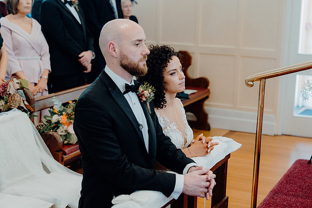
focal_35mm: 66
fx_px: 572
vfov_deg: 20.6
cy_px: 104
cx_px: 156
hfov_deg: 30.5
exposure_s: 1/160
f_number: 3.5
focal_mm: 66
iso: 2500
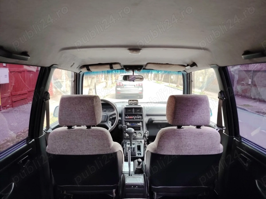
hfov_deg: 71.6
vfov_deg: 56.8
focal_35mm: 24
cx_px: 133
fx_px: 184
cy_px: 100
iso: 124
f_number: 1.75
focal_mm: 5.25
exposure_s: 1/50
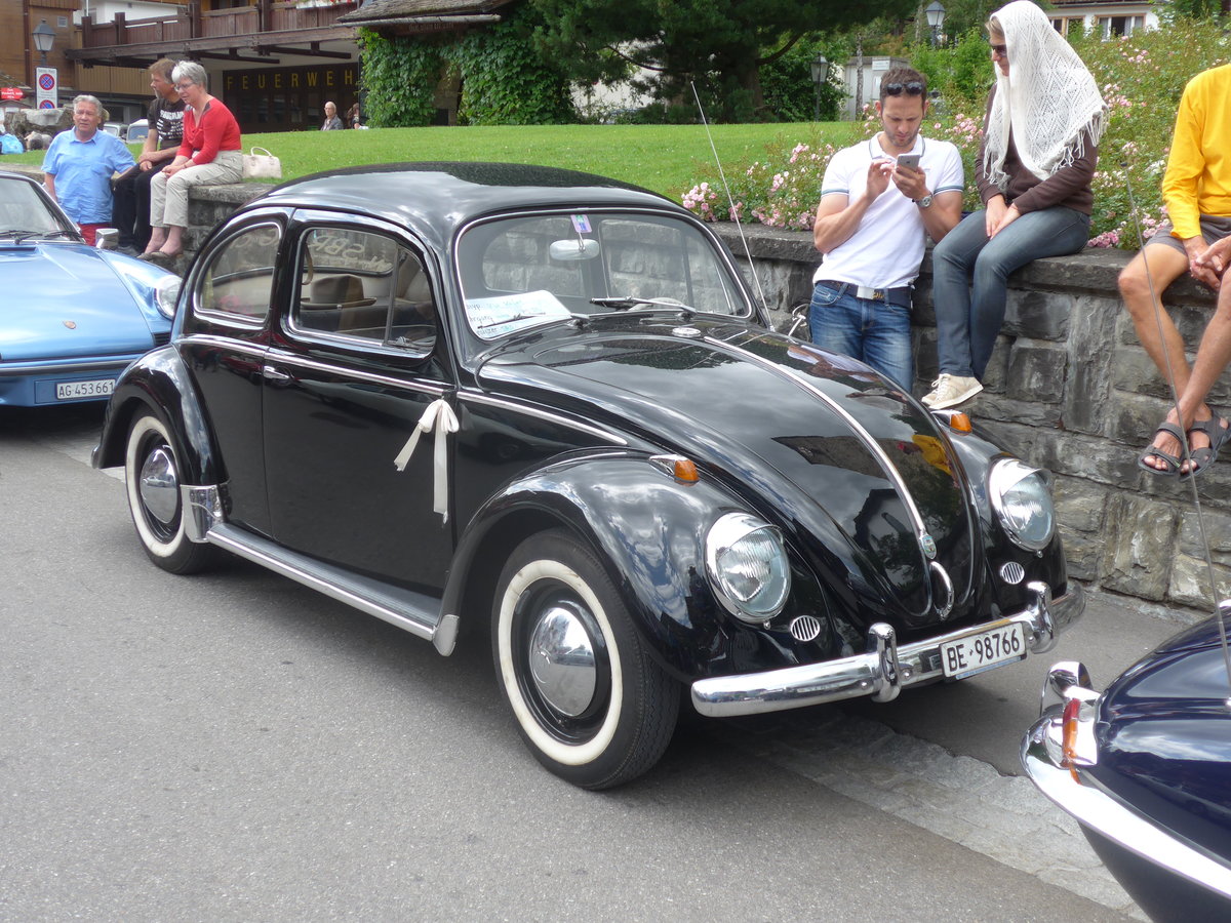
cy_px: 462
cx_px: 616
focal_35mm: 46
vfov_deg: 31.5
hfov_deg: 41.2
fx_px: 1636
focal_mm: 9.5
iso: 80
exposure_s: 1/320
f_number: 3
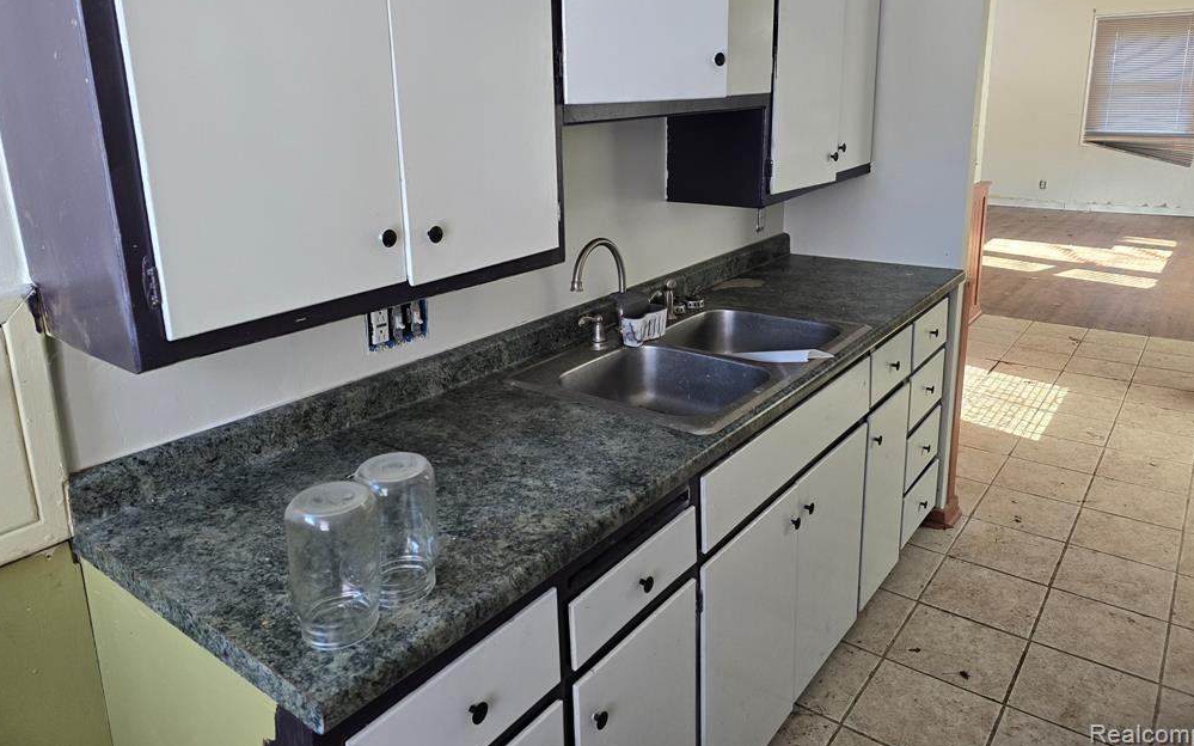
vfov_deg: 48.9
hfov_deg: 72.6
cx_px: 599
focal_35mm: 25
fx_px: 813
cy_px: 294
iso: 200
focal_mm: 6.3
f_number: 1.7
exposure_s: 1/120
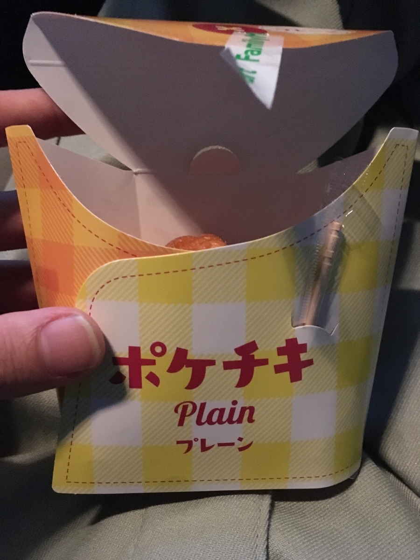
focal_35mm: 29
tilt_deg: -67.7
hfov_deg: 48.2
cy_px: 280
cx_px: 210
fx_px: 469
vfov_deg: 61.7
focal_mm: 4.15
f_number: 2.2
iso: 800
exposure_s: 1/15
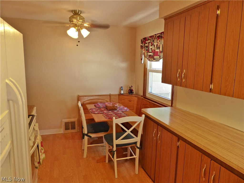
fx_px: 176
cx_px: 122
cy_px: 92
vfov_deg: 54.9
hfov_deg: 69.4
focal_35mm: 25
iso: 400
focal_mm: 4.5
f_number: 2.8
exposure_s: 1/80
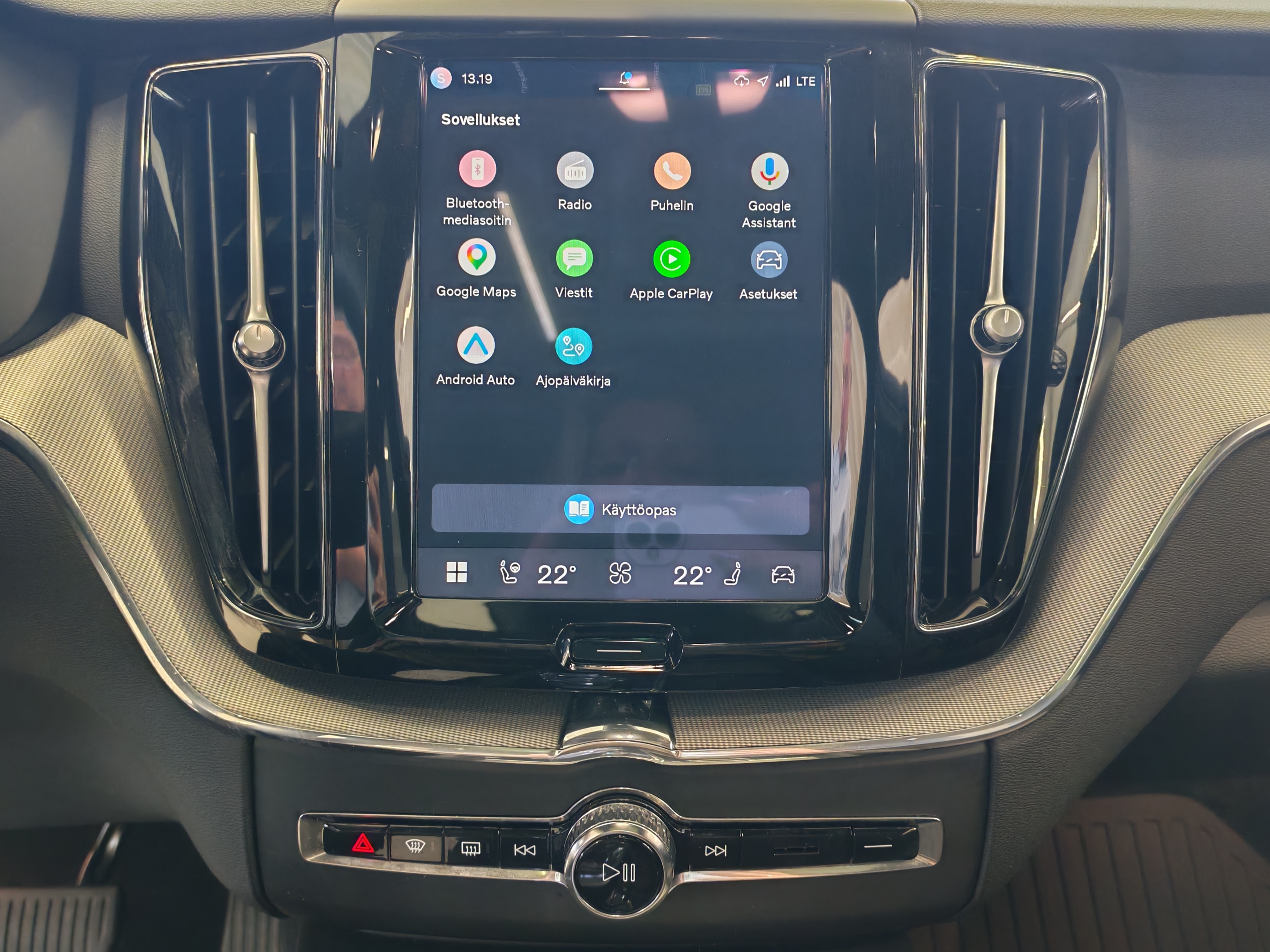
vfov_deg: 42.9
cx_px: 635
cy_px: 476
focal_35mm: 33
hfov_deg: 55.4
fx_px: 1211
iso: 1206
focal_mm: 6.12
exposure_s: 1/50
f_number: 1.9
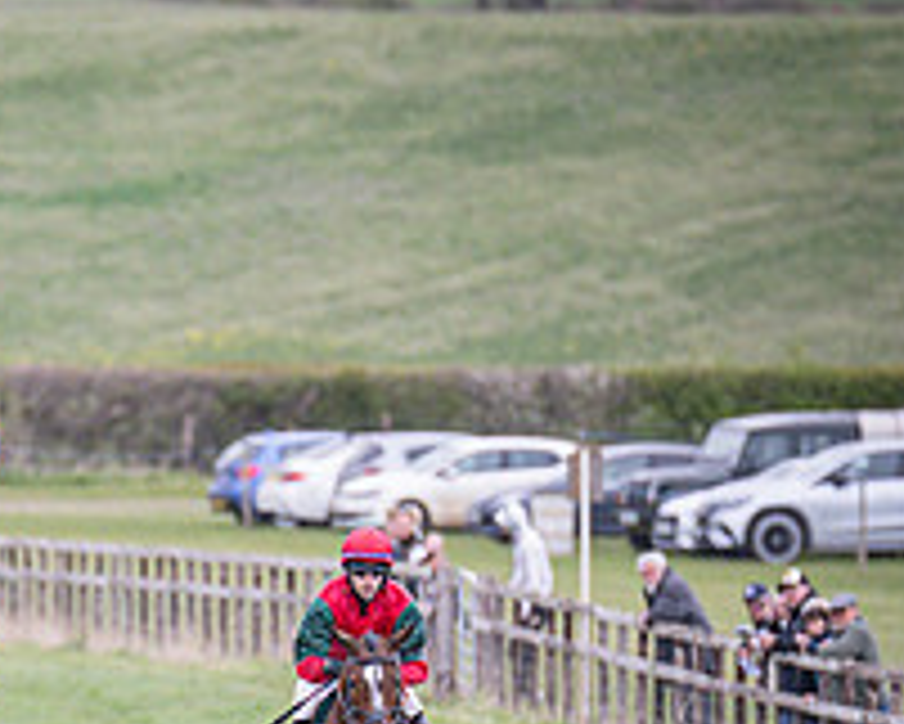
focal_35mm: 945
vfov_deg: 1.6
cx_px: -194
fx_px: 25296
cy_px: 818
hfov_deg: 2.0
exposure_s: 1/1600
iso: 800
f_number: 2.8
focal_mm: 200
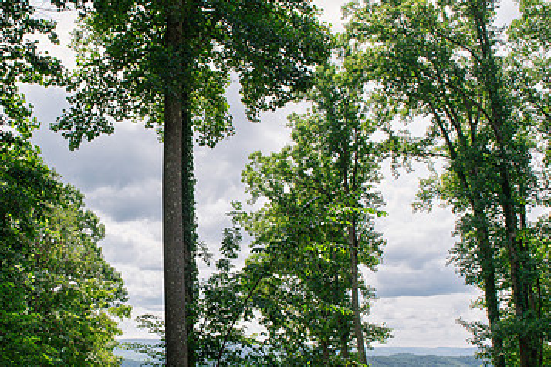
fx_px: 597
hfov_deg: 48.4
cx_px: 170
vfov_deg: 33.9
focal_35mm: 39
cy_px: 249
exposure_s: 1/800
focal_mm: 24
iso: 500
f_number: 8
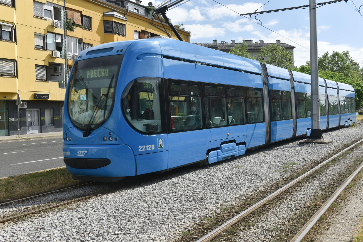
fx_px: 383
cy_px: 121
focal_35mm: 38
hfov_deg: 50.7
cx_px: 182
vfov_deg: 35.1
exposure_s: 1/320
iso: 125
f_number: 10
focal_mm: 38
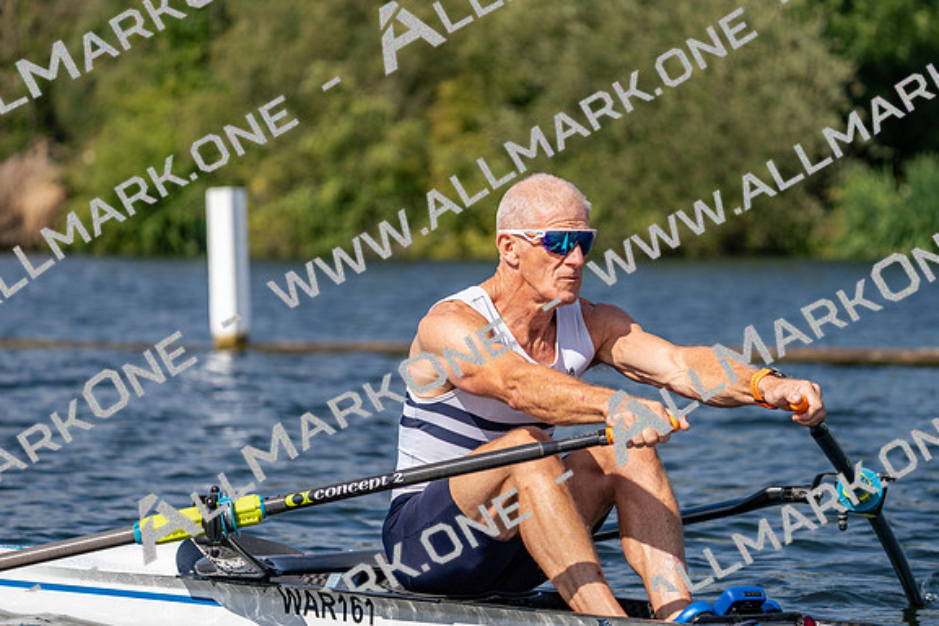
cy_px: 313
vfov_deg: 6.8
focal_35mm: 201
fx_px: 5244
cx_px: 469
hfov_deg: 10.2
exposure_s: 1/1600
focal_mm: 200
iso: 160
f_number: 5.6
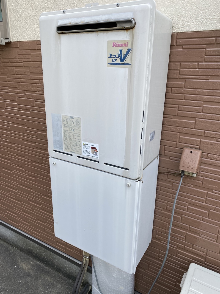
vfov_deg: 67.3
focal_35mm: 26
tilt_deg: -18.1
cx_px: 110
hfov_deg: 53.1
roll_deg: -2.1
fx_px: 220
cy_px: 147
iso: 32
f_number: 1.8
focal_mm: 4.25
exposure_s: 1/651
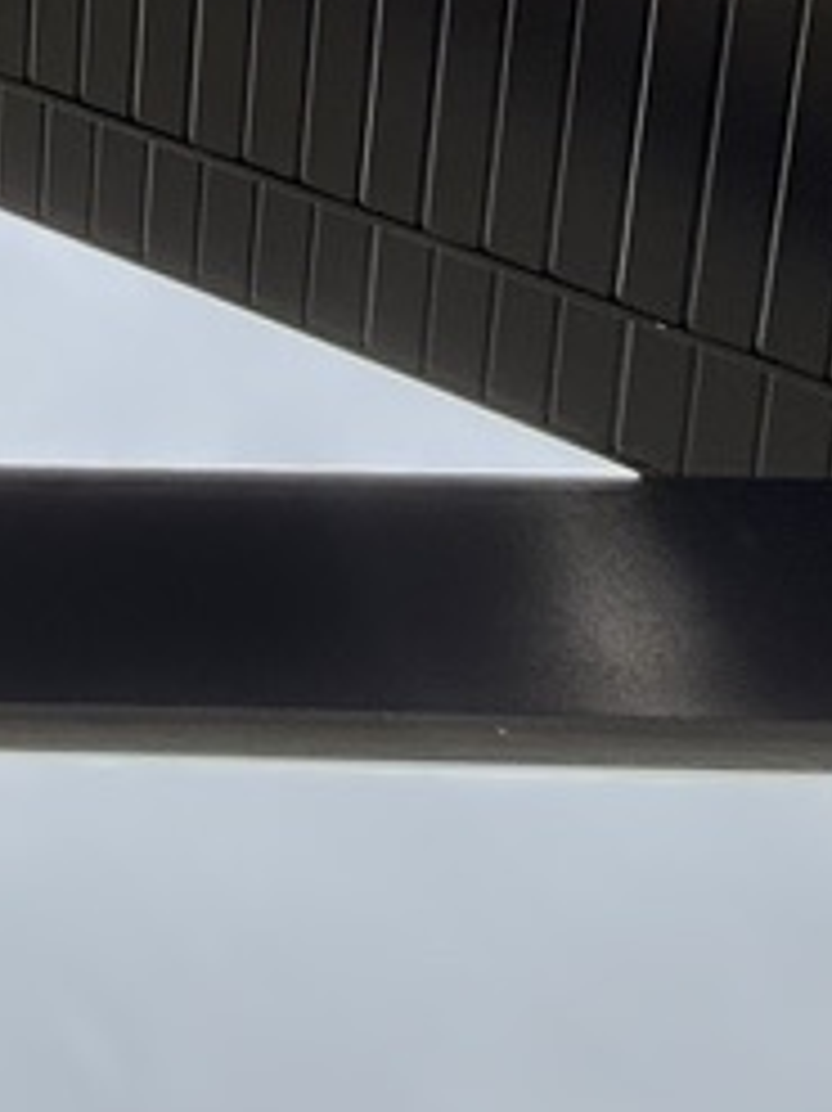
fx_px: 1860
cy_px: -1035
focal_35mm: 58
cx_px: -765
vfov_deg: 20.0
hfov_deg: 18.3
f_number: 2.2
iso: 64
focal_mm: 2.22
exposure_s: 1/138
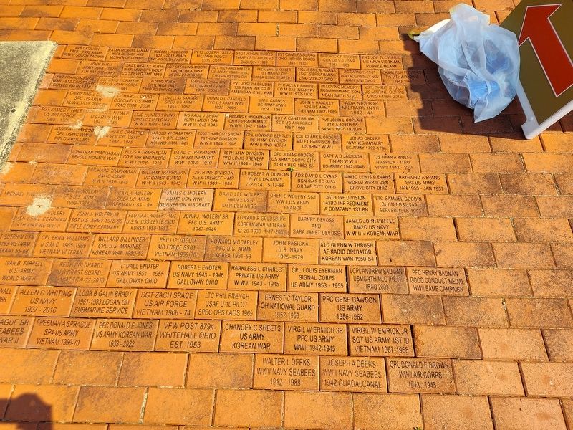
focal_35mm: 23
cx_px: 286
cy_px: 215
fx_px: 381
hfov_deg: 73.9
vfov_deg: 58.9
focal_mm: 5.56
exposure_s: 1/847
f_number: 1.8
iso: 100
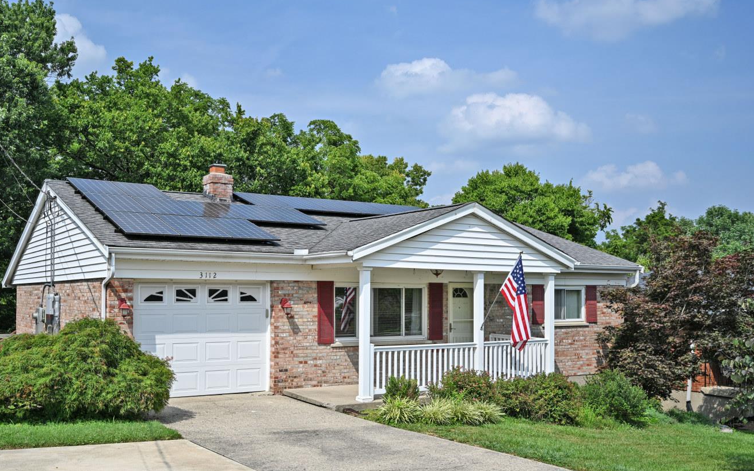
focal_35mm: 35
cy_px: 282
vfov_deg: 36.2
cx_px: 325
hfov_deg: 55.1
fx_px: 719
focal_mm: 30
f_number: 8
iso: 100
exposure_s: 1/500
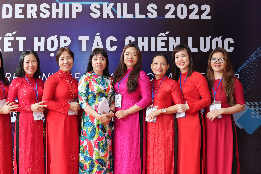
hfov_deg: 45.2
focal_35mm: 42
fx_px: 308
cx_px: 85
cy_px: 85
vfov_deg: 31.5
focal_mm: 26.3
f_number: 3.5
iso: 640
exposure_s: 1/160
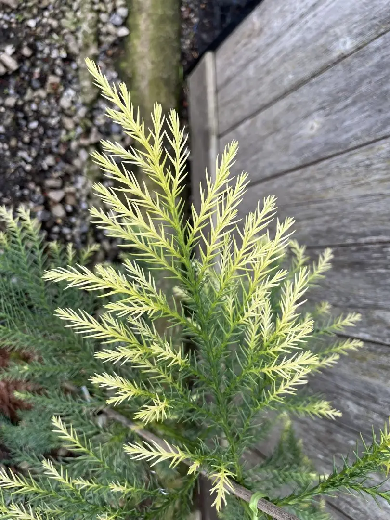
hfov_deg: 53.1
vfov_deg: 67.3
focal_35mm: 26
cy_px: 260
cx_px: 195
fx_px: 391
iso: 50
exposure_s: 1/418
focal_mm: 5.1
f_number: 1.6
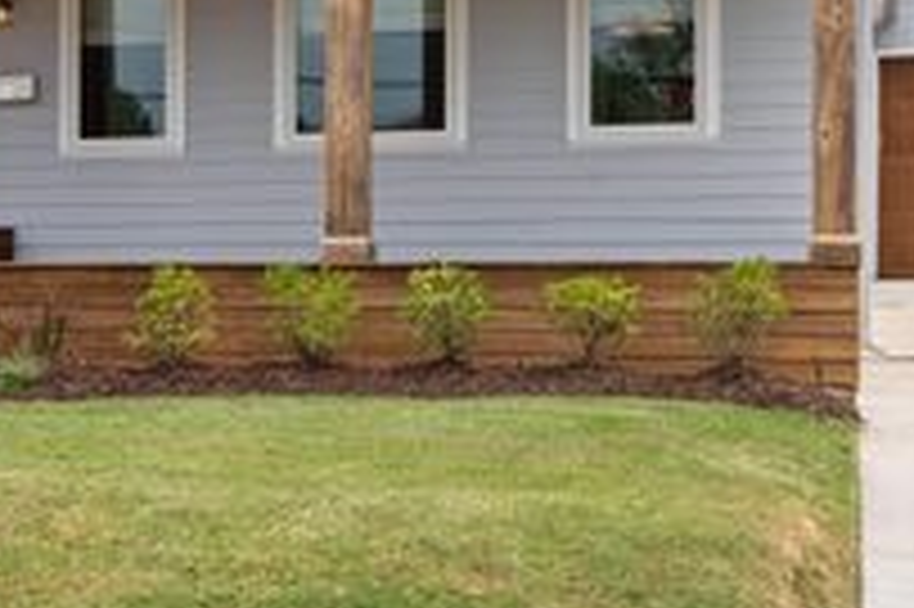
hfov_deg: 26.3
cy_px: -83
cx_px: 59
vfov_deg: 17.7
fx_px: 1877
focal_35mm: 74
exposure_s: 1/160
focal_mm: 30
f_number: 10
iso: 200
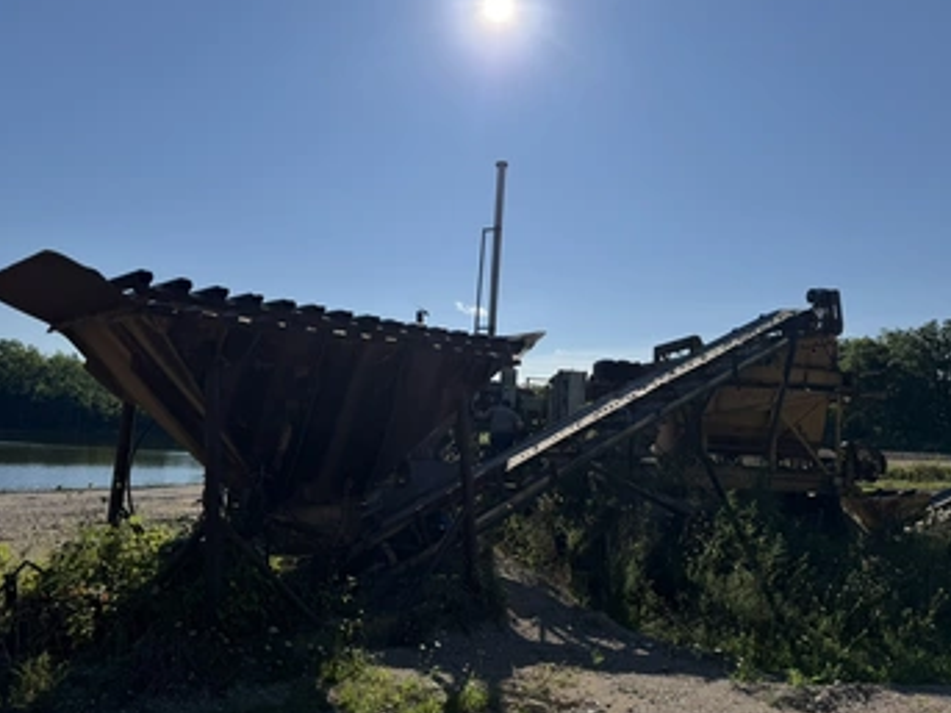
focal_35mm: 28
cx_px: 463
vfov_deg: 49.7
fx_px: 769
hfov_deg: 63.5
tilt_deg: +5.0
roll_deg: -3.5
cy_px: 372
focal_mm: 6.76
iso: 80
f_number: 1.78
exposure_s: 1/10309
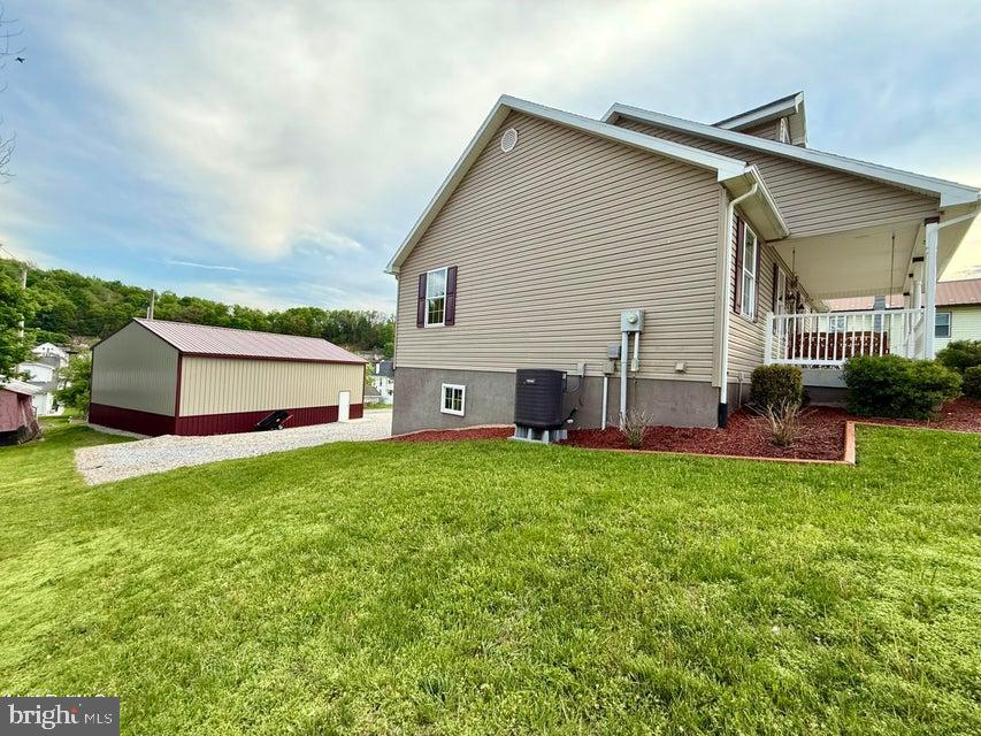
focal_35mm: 14
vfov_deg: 85.7
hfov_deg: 102.1
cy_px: 368
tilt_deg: +0.1
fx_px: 397
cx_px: 490
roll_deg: -2.6
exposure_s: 1/199
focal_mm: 2.22
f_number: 2.2
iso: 64
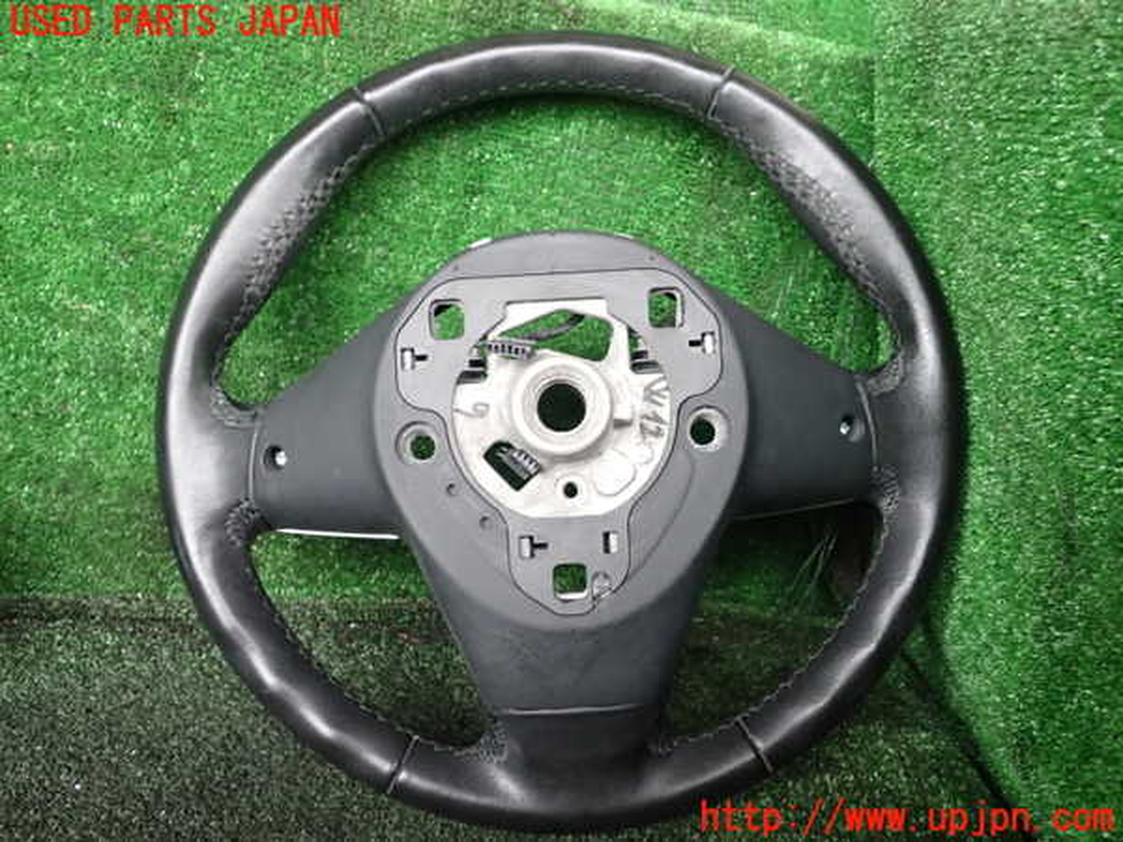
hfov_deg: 60.0
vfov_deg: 46.8
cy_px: 421
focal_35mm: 30
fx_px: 973
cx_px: 562
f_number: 2.3
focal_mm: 5.4
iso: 400
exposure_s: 1/30
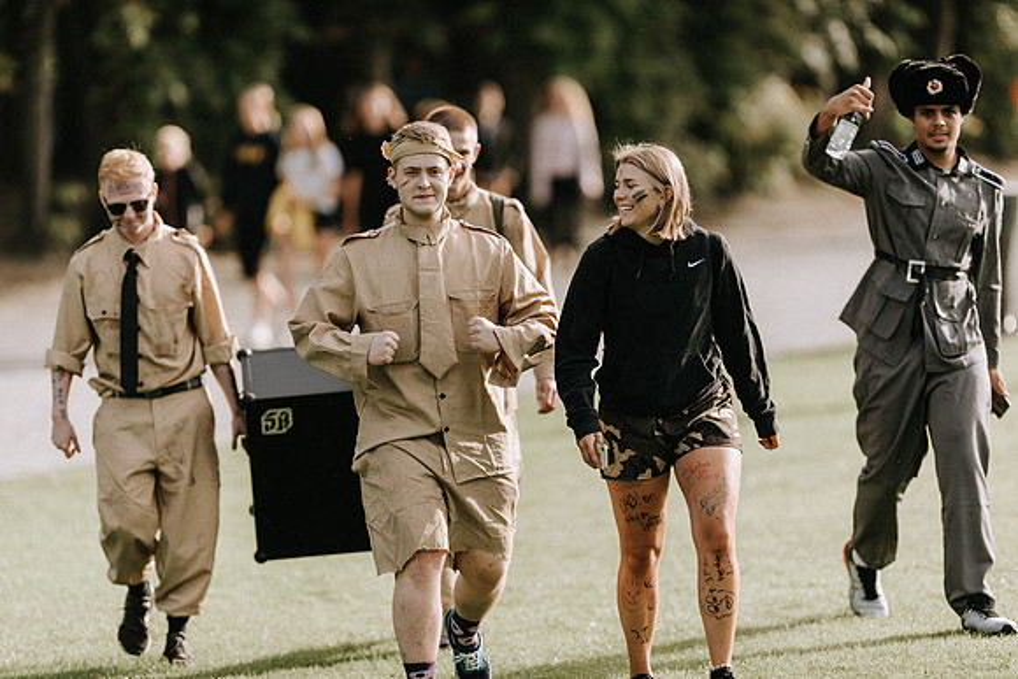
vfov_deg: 6.9
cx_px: 509
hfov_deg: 10.3
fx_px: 5657
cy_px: 340
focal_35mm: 200
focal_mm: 200
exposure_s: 1/1250
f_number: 2
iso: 100
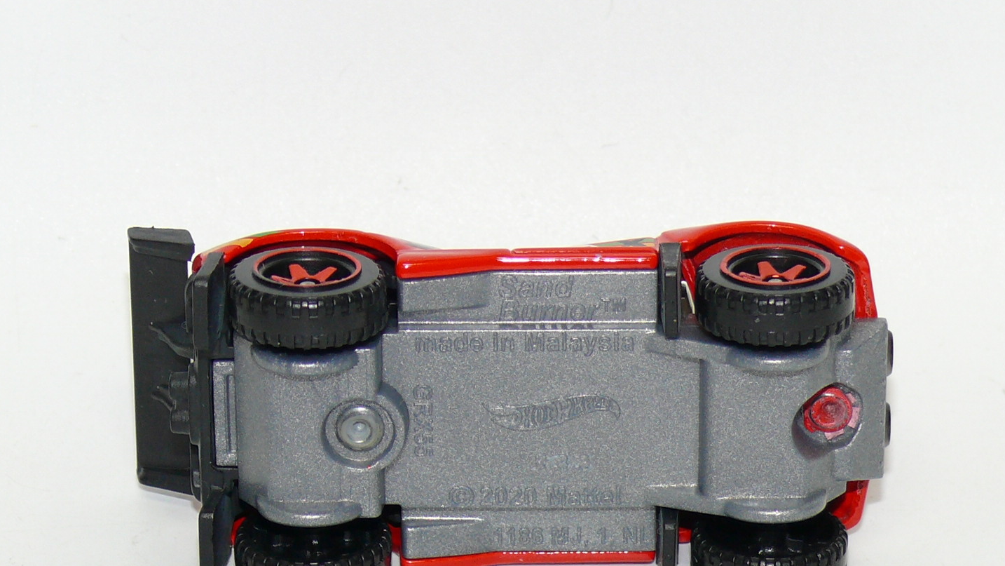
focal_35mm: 158
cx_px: 510
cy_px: 399
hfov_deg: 13.6
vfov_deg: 7.7
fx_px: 4211
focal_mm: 15.5
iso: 100
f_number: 3.2
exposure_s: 1/30
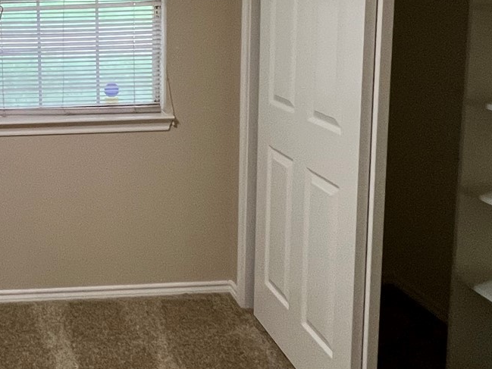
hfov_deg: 41.5
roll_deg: +0.8
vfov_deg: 33.9
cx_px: 33
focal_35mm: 41
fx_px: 583
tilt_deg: -7.4
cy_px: 64
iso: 320
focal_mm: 1.57
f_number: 1.8
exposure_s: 1/60
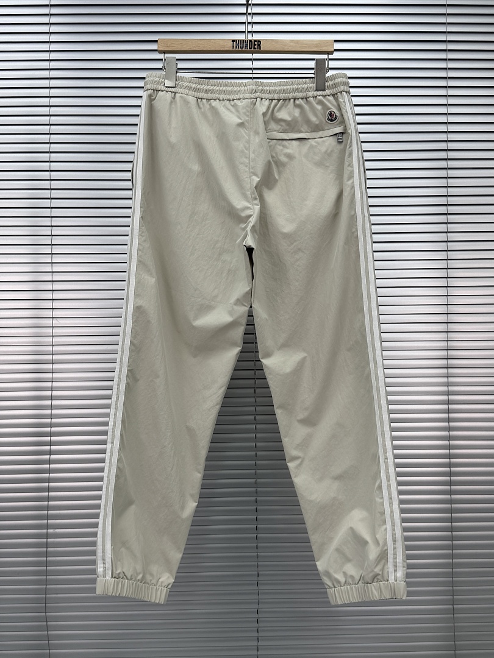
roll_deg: +0.7
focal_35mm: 24
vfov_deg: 71.6
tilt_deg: +1.1
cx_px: 247
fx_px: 457
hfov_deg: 56.8
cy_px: 329
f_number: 1.78
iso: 80
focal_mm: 6.76
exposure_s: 1/888
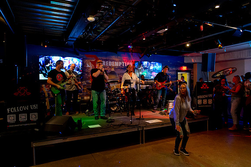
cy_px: 84
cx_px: 126
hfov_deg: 73.8
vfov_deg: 53.1
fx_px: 167
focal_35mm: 24
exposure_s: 1/60
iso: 5000
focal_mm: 24
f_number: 4
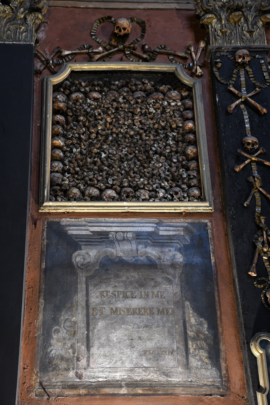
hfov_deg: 21.6
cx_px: 135
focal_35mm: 63
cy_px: 202
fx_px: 709
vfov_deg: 31.9
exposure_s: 1/13
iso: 1000
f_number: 4.5
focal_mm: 42
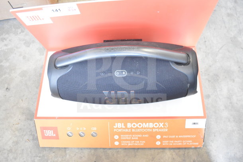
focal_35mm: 33
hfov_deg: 57.2
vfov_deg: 40.0
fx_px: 223
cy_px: 81
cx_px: 122
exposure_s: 1/30
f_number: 3.8
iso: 2800
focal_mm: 22
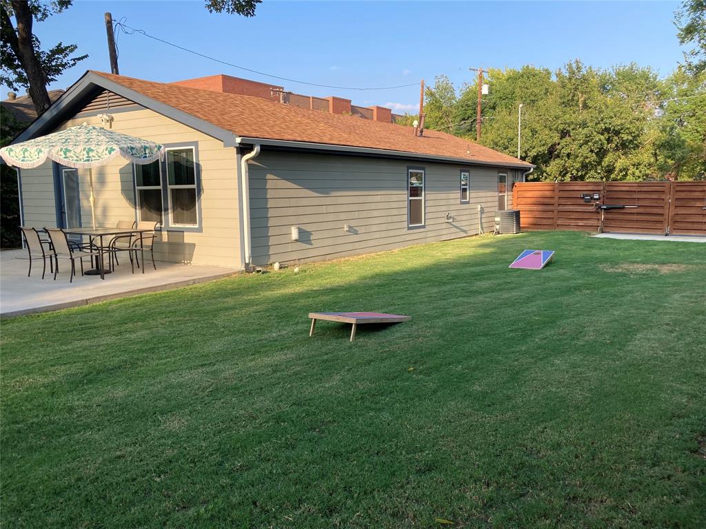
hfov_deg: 63.4
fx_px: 571
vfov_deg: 49.7
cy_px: 264
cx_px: 353
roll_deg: +0.0
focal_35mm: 28
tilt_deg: -5.6
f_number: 1.8
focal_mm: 3.99
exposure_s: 1/665
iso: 20
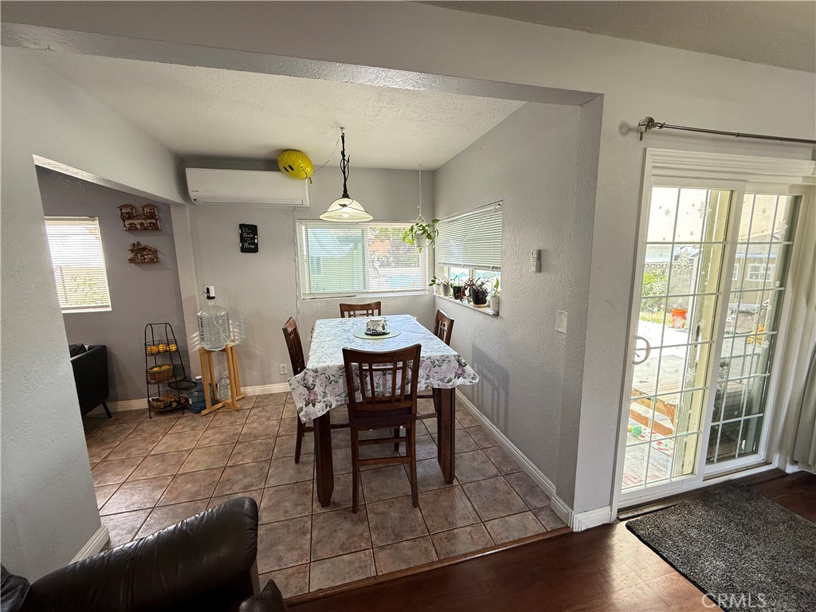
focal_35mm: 14
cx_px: 408
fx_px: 330
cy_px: 306
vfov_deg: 85.7
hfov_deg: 102.1
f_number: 2.2
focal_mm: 2.22
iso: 250
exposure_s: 1/120
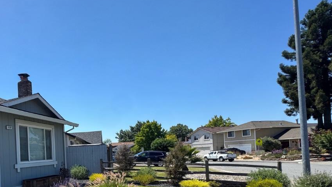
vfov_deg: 40.9
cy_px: 153
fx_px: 238
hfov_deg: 63.2
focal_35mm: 27
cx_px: 62
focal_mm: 2.22
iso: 50
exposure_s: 1/1506
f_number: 2.2
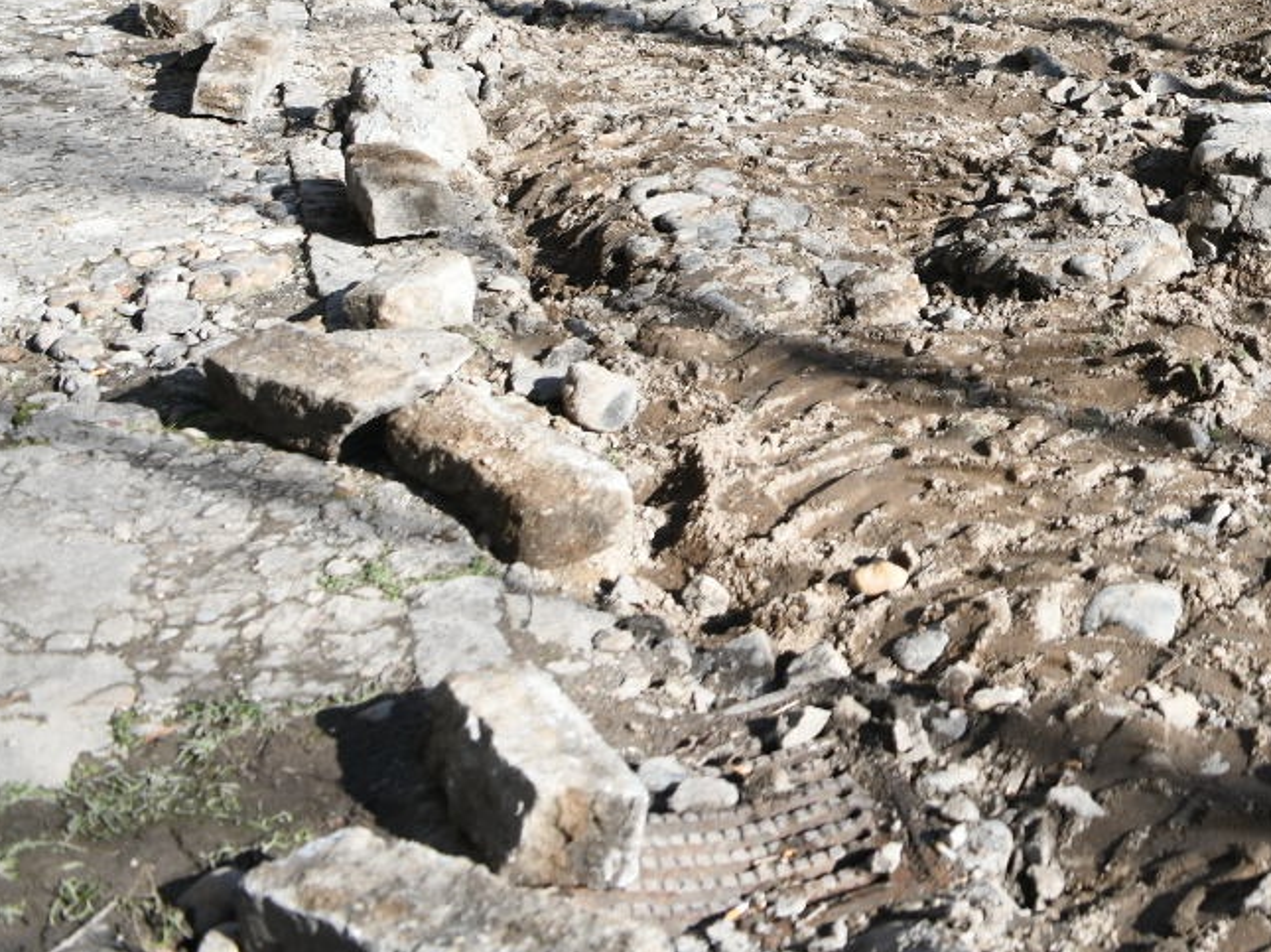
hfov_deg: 29.9
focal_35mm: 58
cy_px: -49
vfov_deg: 23.9
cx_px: 1395
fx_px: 2128
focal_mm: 24
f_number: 3.2
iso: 640
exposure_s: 1/6400
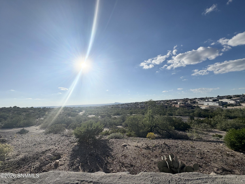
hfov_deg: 102.1
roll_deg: +0.9
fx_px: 99
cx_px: 122
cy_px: 92
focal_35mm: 14
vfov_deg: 85.7
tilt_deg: +8.7
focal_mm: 2.22
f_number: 2.2
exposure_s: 1/6135
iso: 40
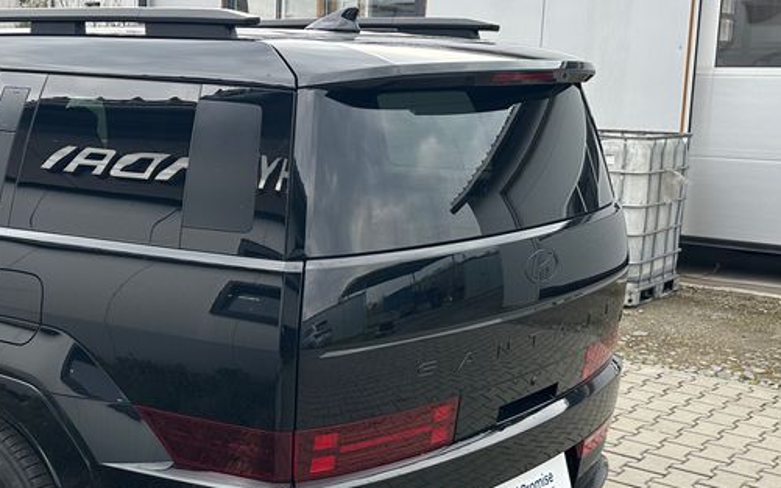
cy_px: 285
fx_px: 1107
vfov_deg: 24.8
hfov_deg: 37.6
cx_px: 165
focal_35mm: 52
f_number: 1.78
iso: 80
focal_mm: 6.86
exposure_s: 1/690
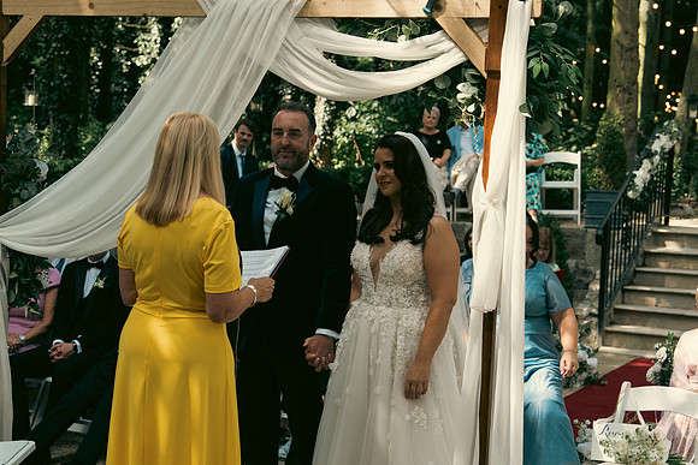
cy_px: 232
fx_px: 1357
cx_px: 349
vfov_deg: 19.5
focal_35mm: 70
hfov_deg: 28.8
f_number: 3.5
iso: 125
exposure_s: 1/200
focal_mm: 47
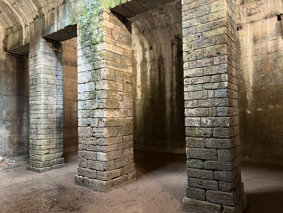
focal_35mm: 26
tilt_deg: +2.7
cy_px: 106
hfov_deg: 67.3
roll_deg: +1.5
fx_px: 213
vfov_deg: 53.1
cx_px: 142
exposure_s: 1/33
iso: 400
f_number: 1.5
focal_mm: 5.7
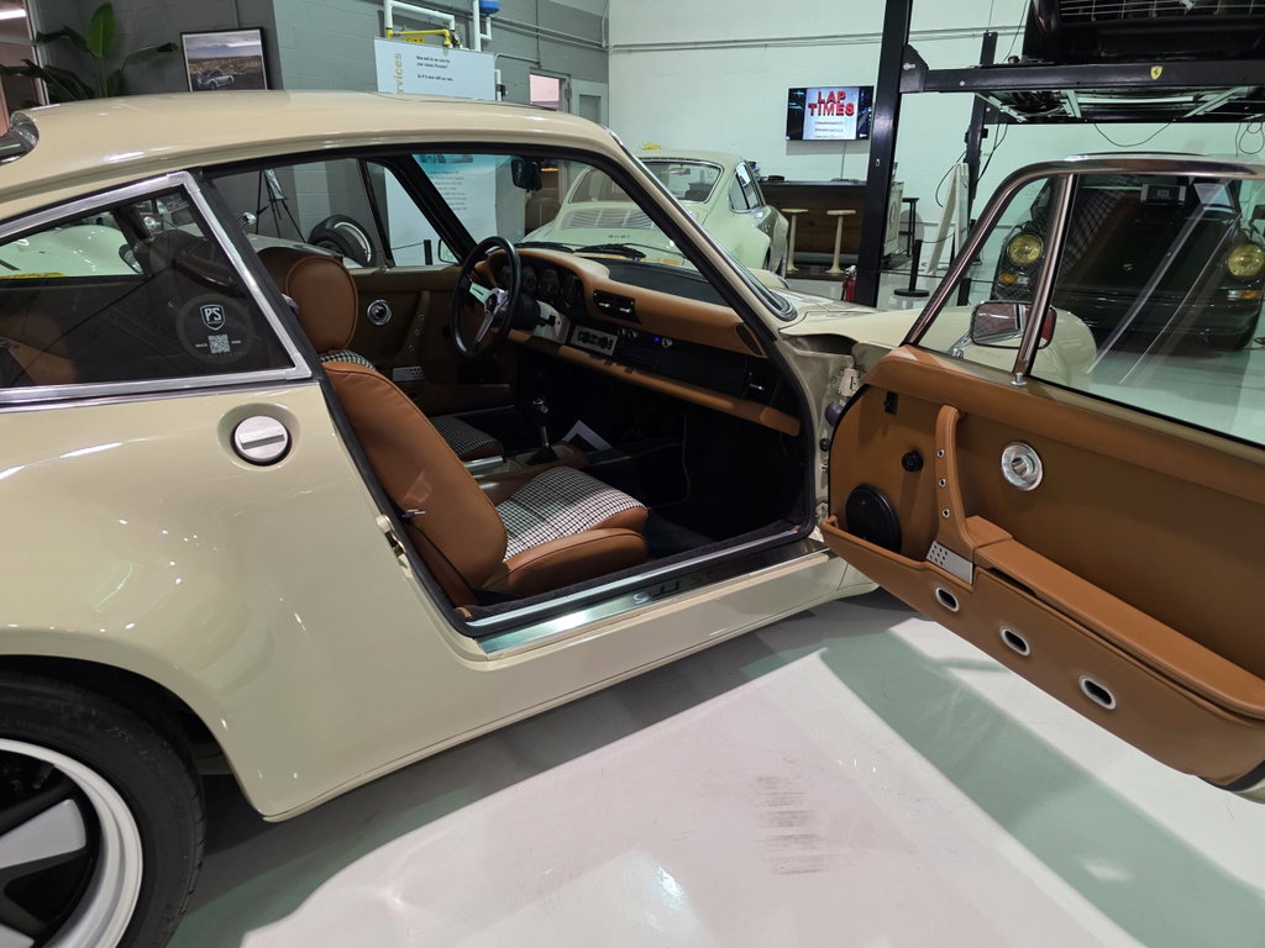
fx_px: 841
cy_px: 474
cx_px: 632
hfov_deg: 73.9
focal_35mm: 23
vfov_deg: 58.9
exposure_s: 1/120
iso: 640
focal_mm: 6.3
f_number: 1.7
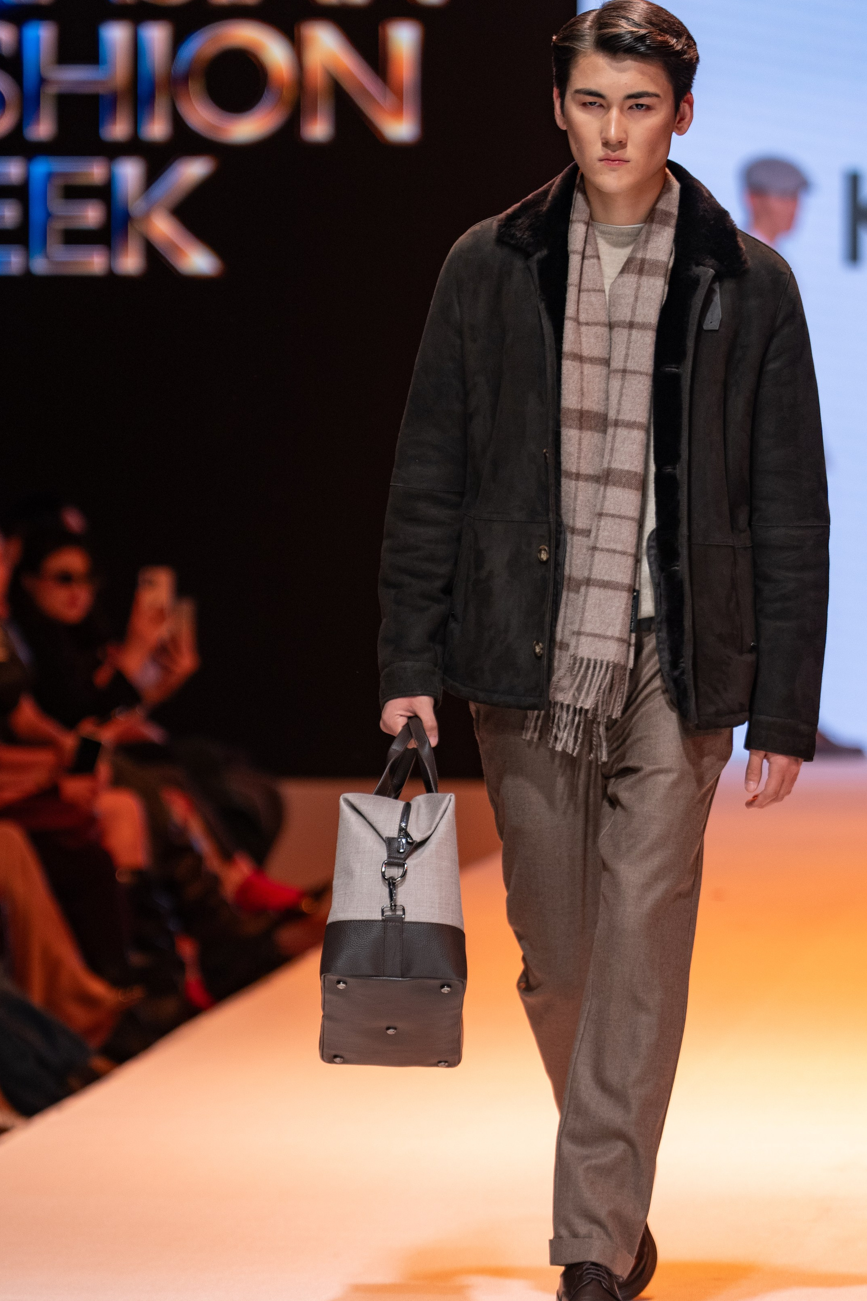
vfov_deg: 7.6
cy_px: 615
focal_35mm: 272
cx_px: 442
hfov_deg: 5.1
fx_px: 9824
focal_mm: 142.1
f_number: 2.8
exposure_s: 1/250
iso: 250
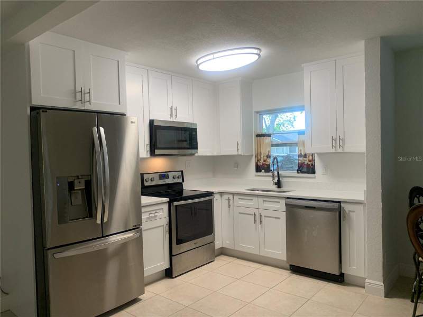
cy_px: 158
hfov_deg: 67.3
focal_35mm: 26
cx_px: 212
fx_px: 318
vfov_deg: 53.1
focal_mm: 4.25
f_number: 1.8
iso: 50
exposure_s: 1/60
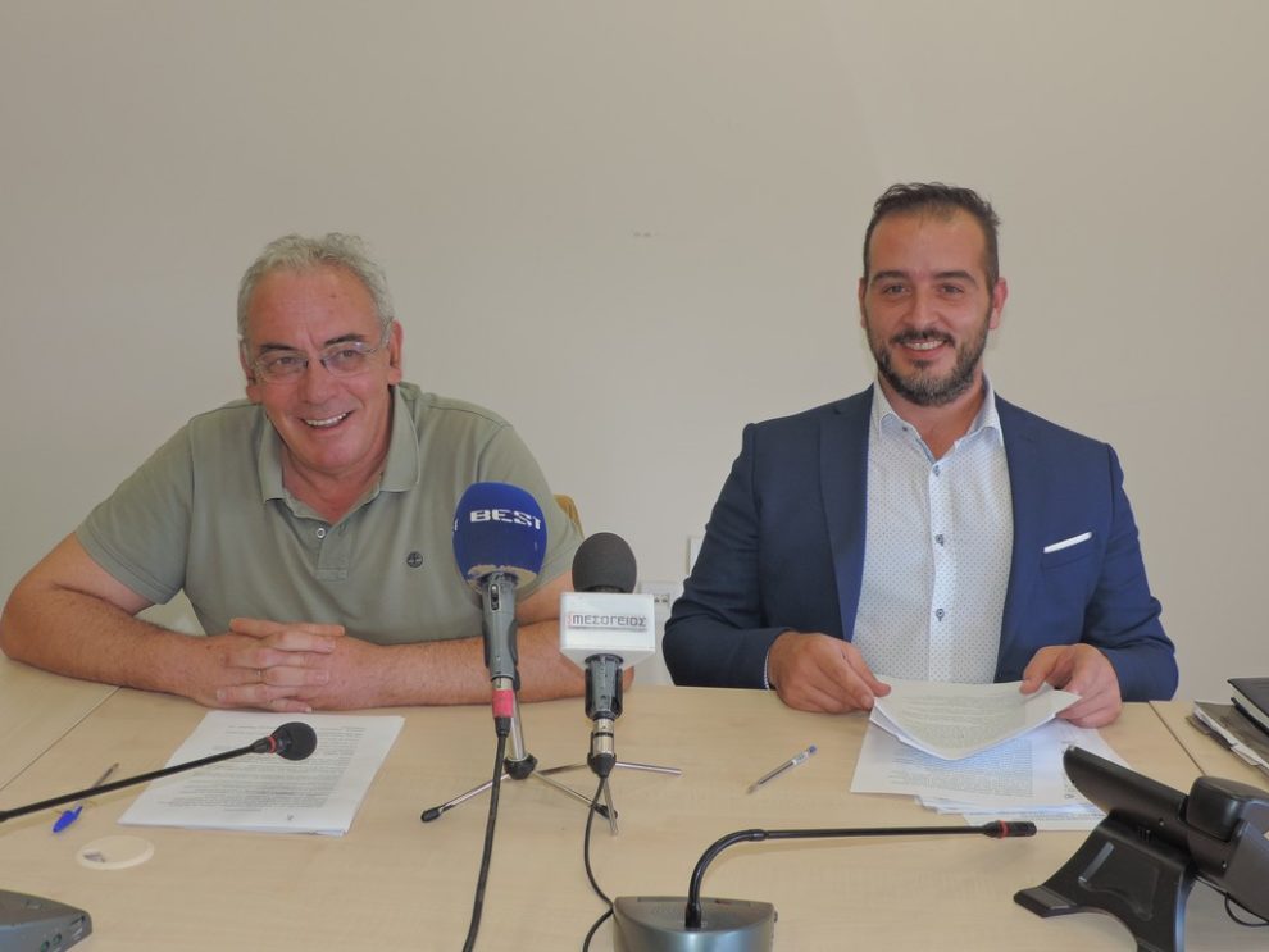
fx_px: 1577
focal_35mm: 43
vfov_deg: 33.6
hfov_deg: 43.8
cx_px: 634
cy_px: 476
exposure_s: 1/50
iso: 100
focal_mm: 7.6
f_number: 3.4
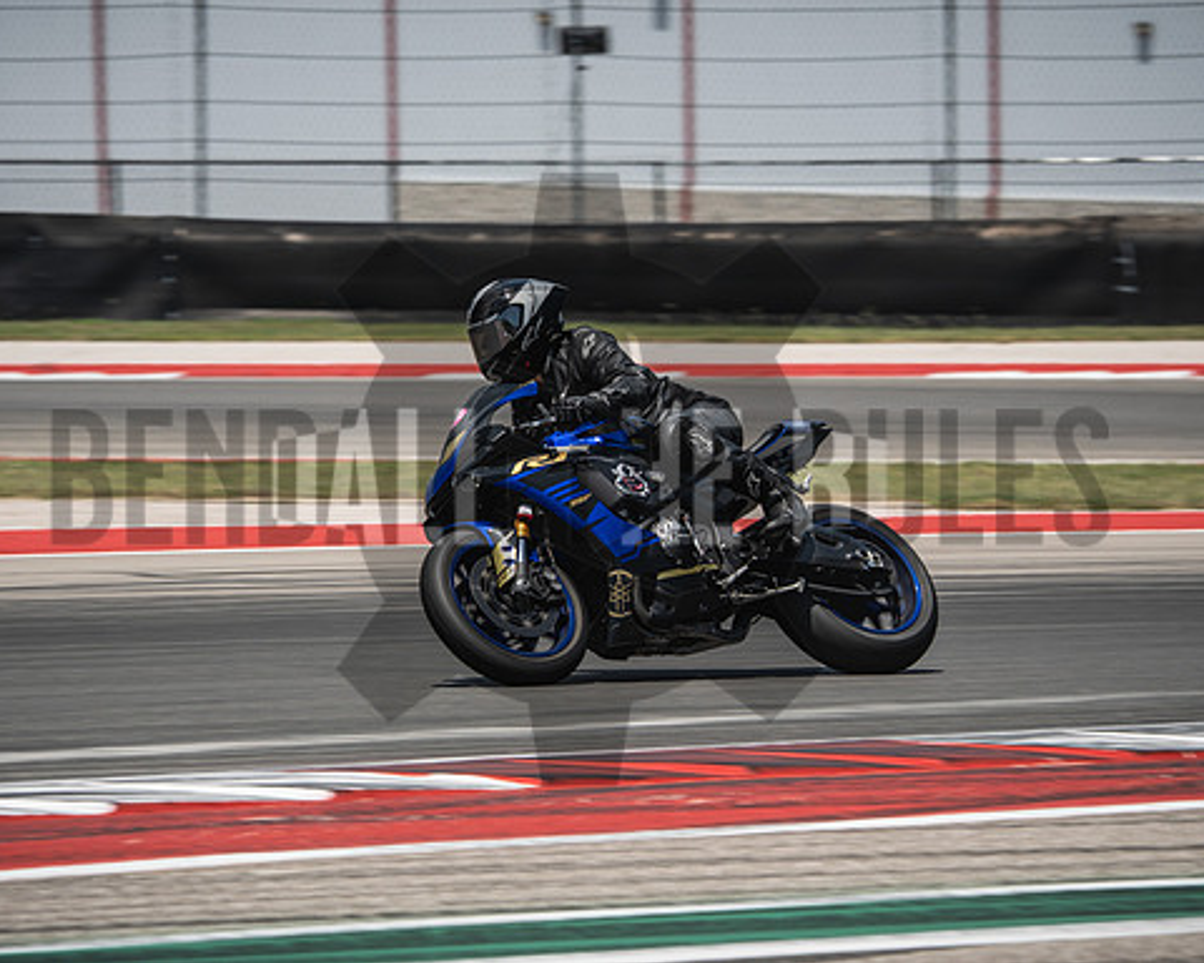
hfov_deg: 5.7
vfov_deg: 4.6
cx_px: 579
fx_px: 12115
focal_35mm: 340
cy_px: 480
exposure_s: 1/400
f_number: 7.1
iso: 160
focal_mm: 200
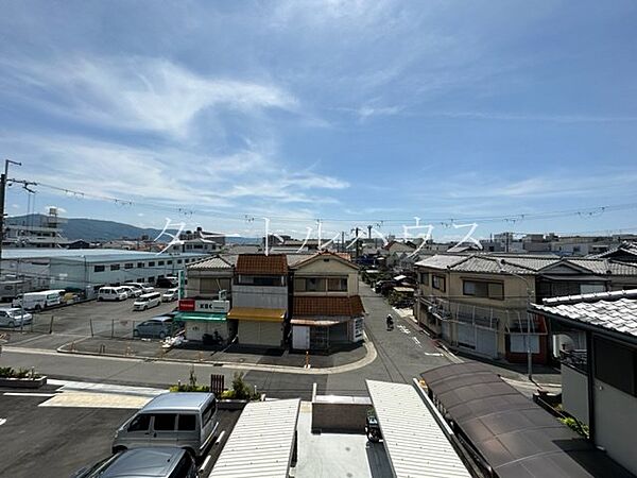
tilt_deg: +0.6
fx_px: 258
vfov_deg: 85.7
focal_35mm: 14
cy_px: 239
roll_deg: -0.4
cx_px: 318
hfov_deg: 102.1
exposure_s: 1/3861
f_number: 2.2
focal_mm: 2.22
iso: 50
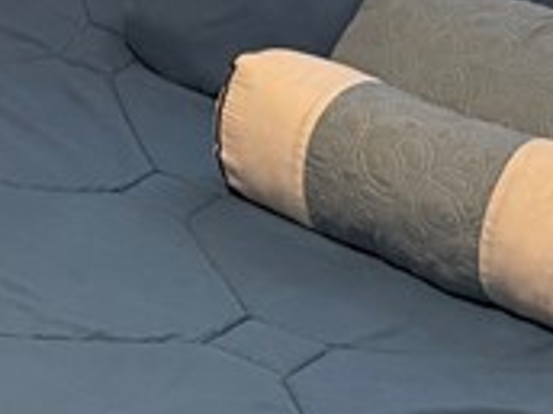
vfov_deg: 9.3
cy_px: -574
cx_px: -190
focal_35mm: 143
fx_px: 2284
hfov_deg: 13.3
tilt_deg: -3.1
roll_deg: +1.9
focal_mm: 6.76
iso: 400
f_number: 1.78
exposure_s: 1/60
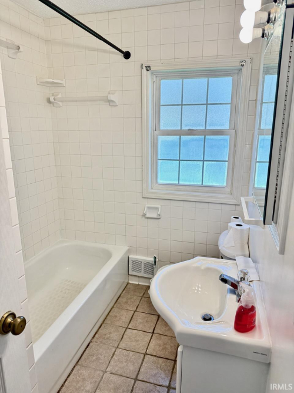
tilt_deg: -13.1
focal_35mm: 24
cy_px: 196
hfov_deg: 56.8
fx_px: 272
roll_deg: -0.3
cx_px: 147
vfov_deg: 71.6
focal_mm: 6.76
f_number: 1.78
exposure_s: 1/239
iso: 160
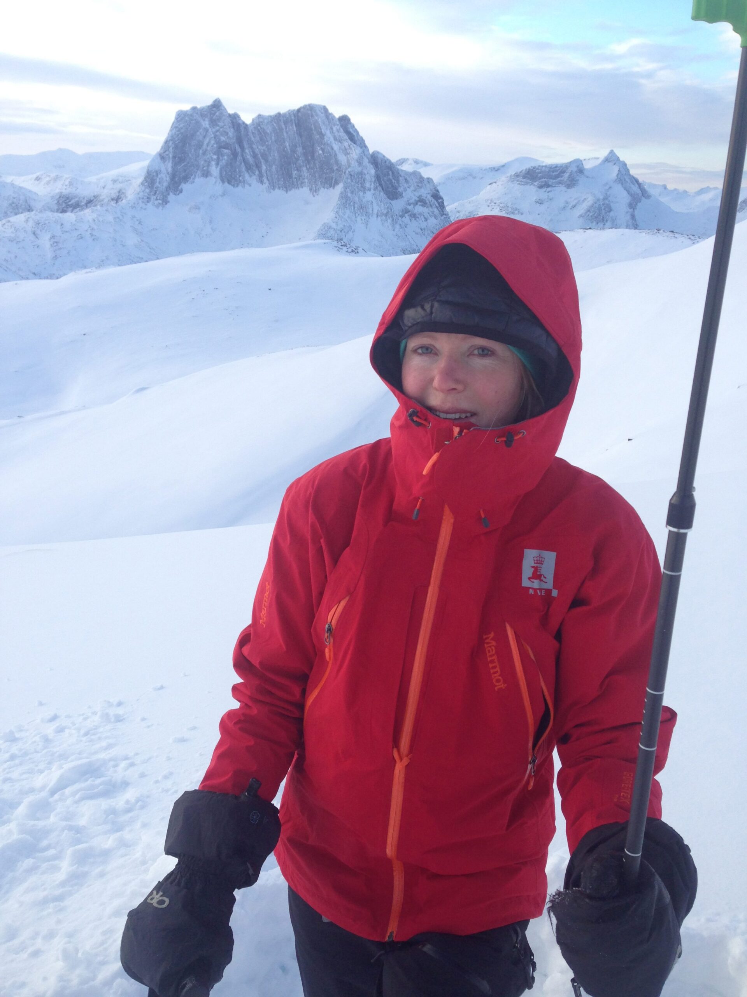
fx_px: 950
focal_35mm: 33
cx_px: 374
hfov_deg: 42.9
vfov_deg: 55.4
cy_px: 498
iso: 50
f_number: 2.4
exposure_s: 1/430
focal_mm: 4.12
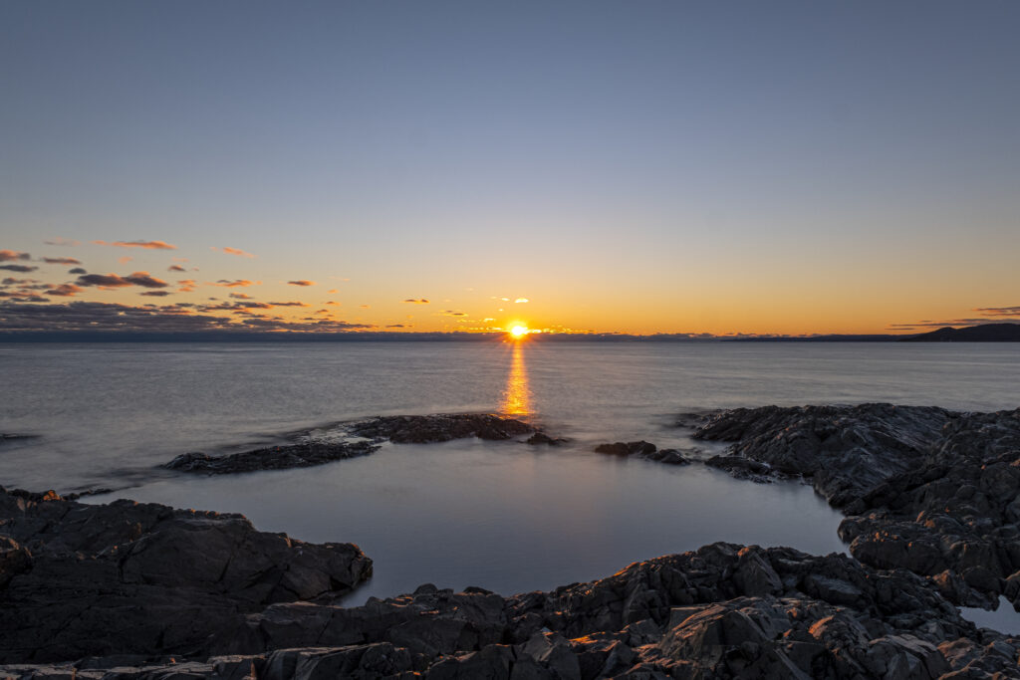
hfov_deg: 73.7
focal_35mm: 24
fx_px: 680
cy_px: 340
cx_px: 510
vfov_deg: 53.1
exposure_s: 7
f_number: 9
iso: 200
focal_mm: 16
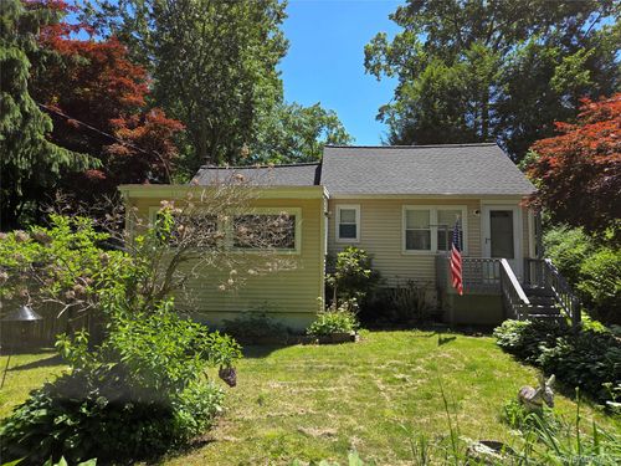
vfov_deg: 58.9
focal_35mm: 23
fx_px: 413
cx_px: 310
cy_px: 233
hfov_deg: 73.9
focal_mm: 5.4
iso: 80
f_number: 1.8
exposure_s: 1/2782
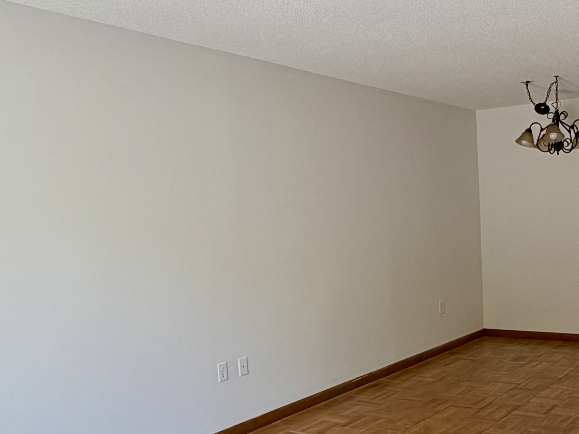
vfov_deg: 35.7
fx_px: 669
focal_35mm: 40
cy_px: 276
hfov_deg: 44.5
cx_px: 464
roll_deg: +2.7
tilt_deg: -6.2
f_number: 2.2
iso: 100
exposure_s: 1/121
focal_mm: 2.22
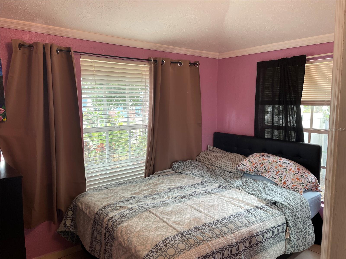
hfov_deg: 67.3
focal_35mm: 26
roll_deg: +0.4
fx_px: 260
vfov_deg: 53.1
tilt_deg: -5.2
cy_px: 130
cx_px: 173
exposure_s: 1/60
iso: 64
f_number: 1.6
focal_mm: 4.2
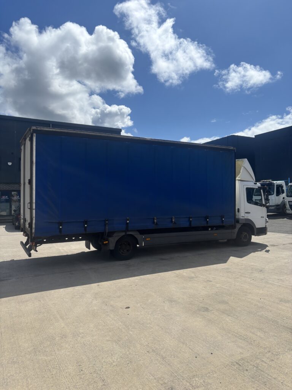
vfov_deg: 67.3
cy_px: 195
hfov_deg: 53.1
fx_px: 292
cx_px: 146
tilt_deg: +1.0
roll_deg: -0.2
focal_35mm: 26
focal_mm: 5.96
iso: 50
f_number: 1.6
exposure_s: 1/8333
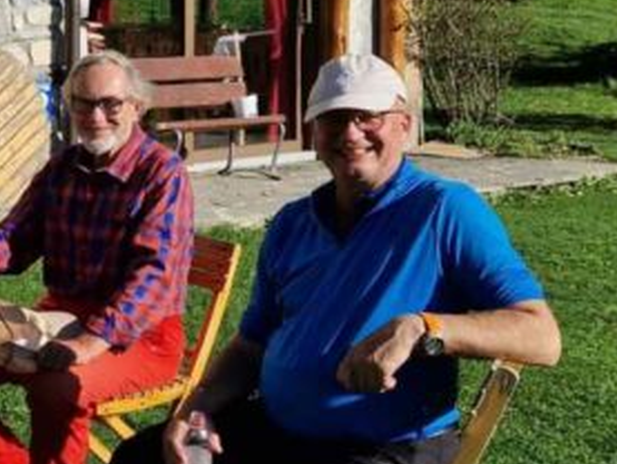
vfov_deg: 17.4
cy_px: 178
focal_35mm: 85
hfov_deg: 21.2
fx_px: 1516
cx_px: -145
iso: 50
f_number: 1.8
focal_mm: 5.4
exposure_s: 1/3432
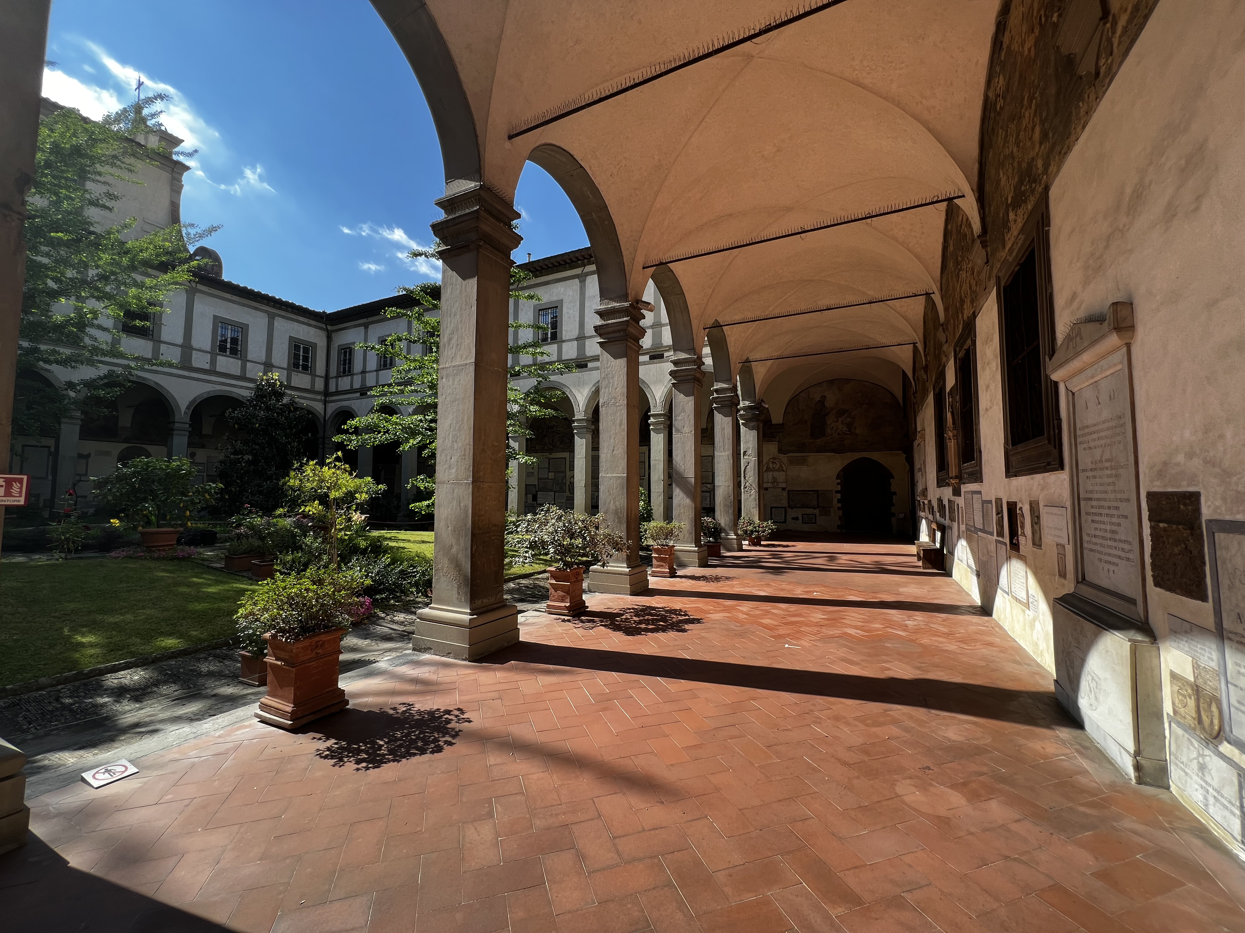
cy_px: 466
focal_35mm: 13
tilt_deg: +3.5
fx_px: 468
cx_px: 622
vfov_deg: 89.9
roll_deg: -0.1
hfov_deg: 106.2
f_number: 1.8
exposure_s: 1/592
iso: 32
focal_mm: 1.57
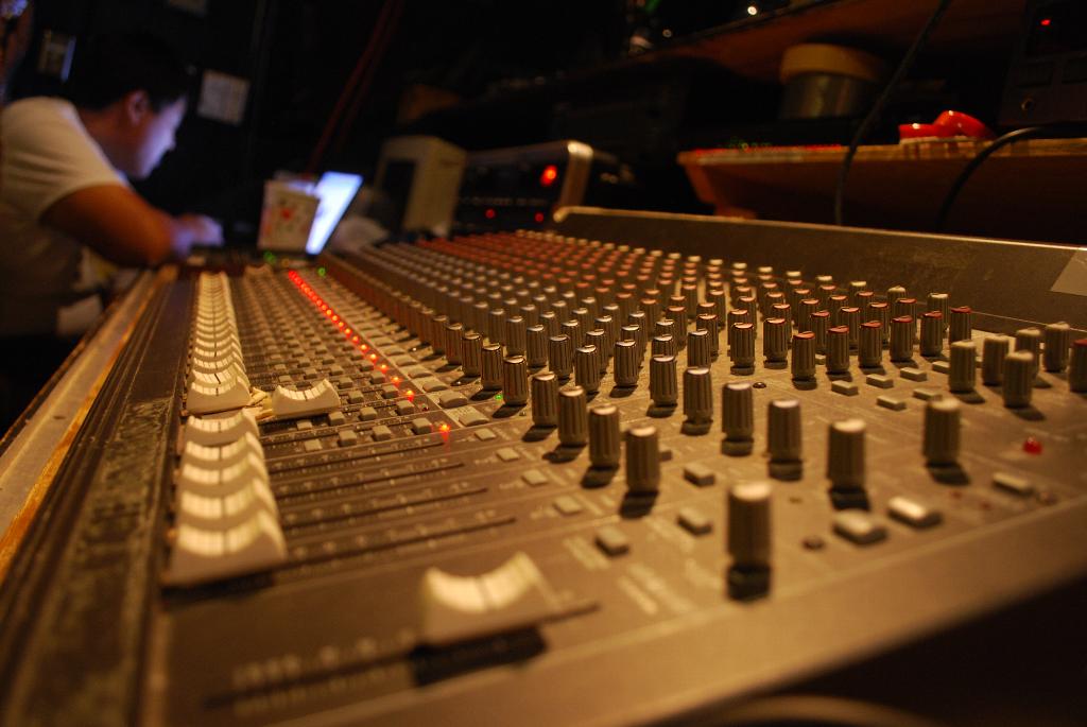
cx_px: 544
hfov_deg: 67.3
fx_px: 816
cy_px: 364
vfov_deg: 48.0
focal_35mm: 27
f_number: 4
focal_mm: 18
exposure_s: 1/3
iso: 400
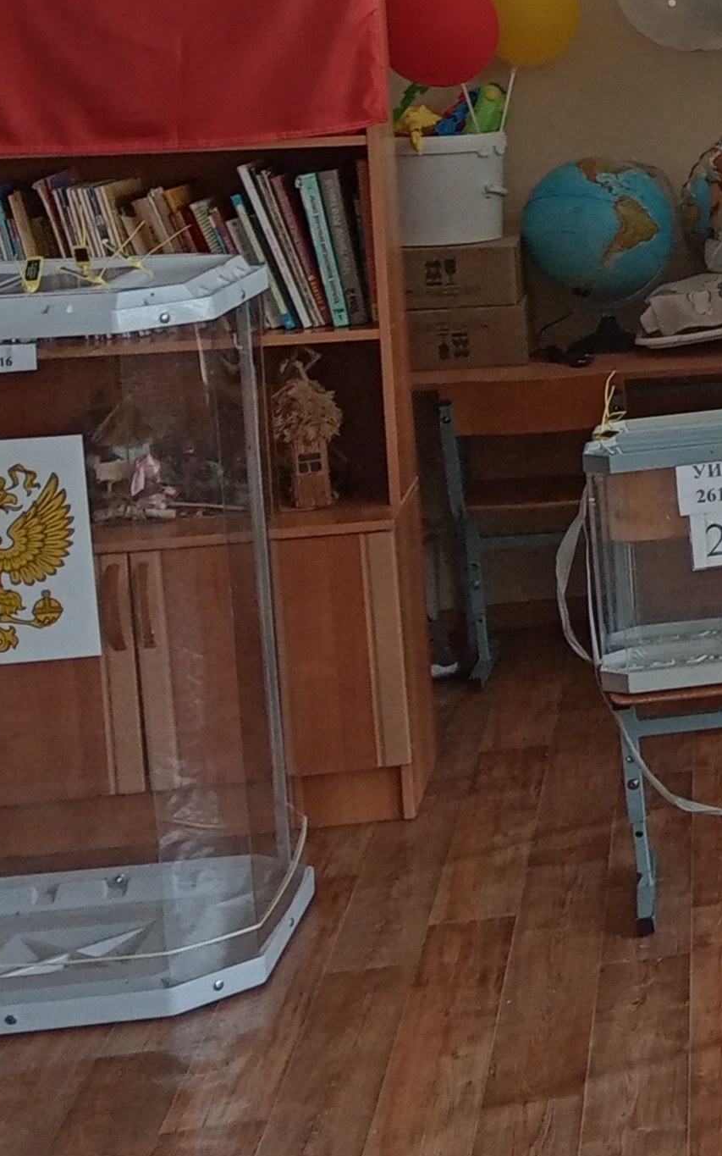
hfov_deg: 12.8
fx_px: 2645
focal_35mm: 84
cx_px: 1612
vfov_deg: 24.3
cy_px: 247
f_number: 1.8
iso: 115
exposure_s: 1/132
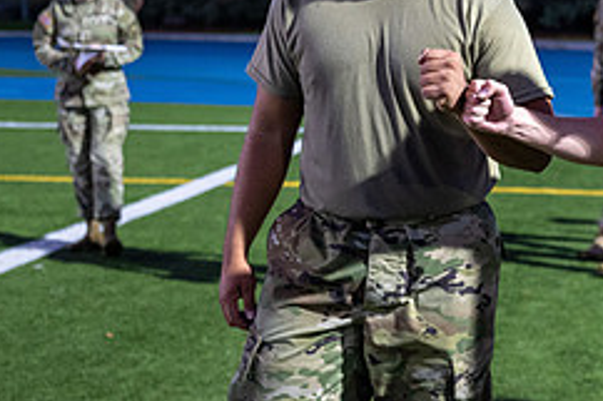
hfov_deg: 21.7
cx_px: 544
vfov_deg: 14.8
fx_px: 1540
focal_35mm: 92
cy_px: 105
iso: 1250
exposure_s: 1/125
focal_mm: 34
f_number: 2.8
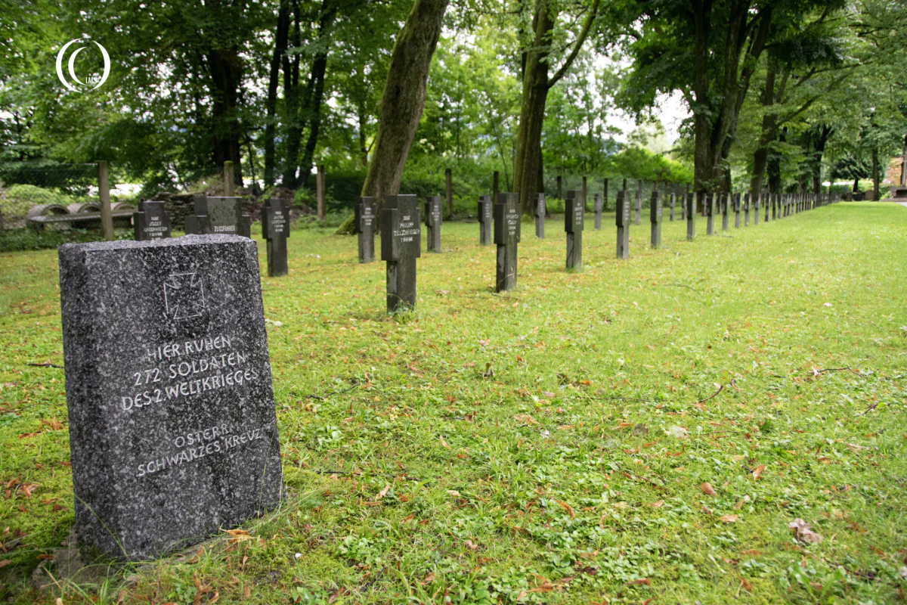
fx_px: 680
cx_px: 454
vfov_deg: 47.9
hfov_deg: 67.4
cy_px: 302
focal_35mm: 27
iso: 560
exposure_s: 1/60
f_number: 4
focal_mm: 18
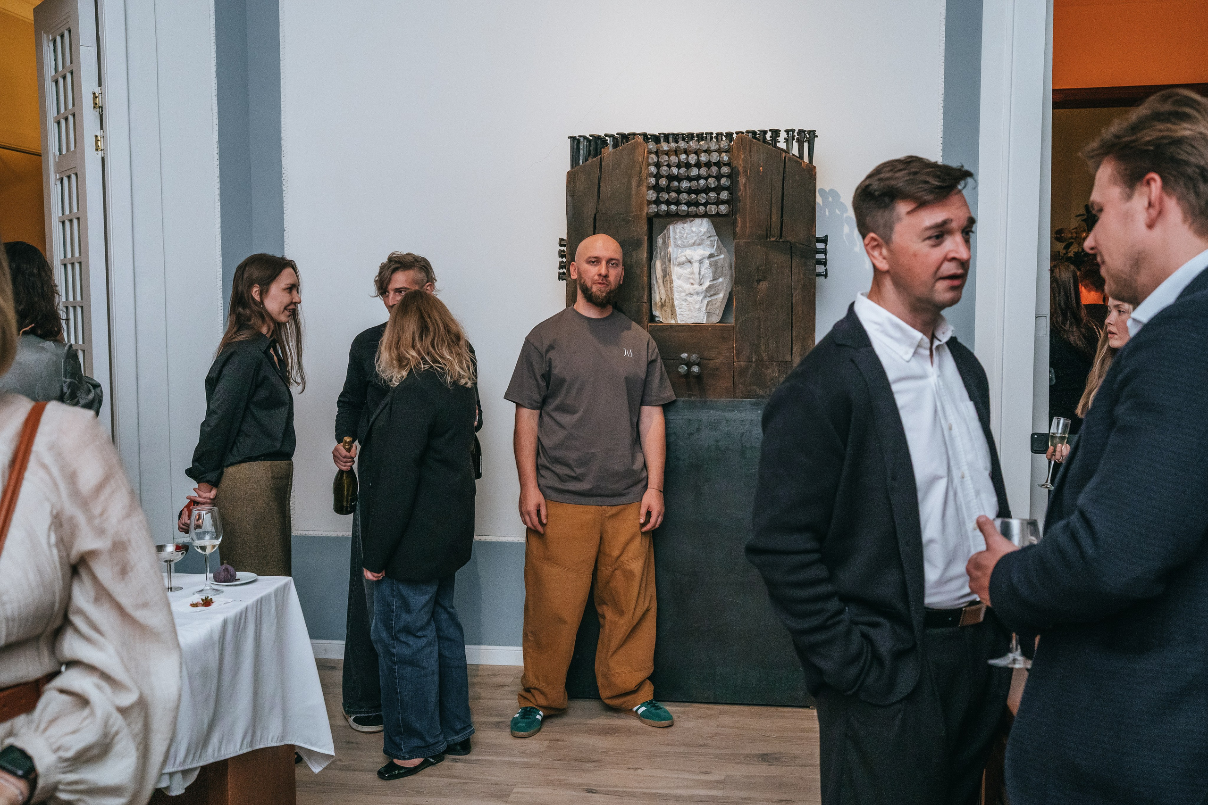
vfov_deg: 37.3
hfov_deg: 53.7
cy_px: 406
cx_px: 610
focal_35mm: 36
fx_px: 1192
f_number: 4.5
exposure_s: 1/320
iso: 2500
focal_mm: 35
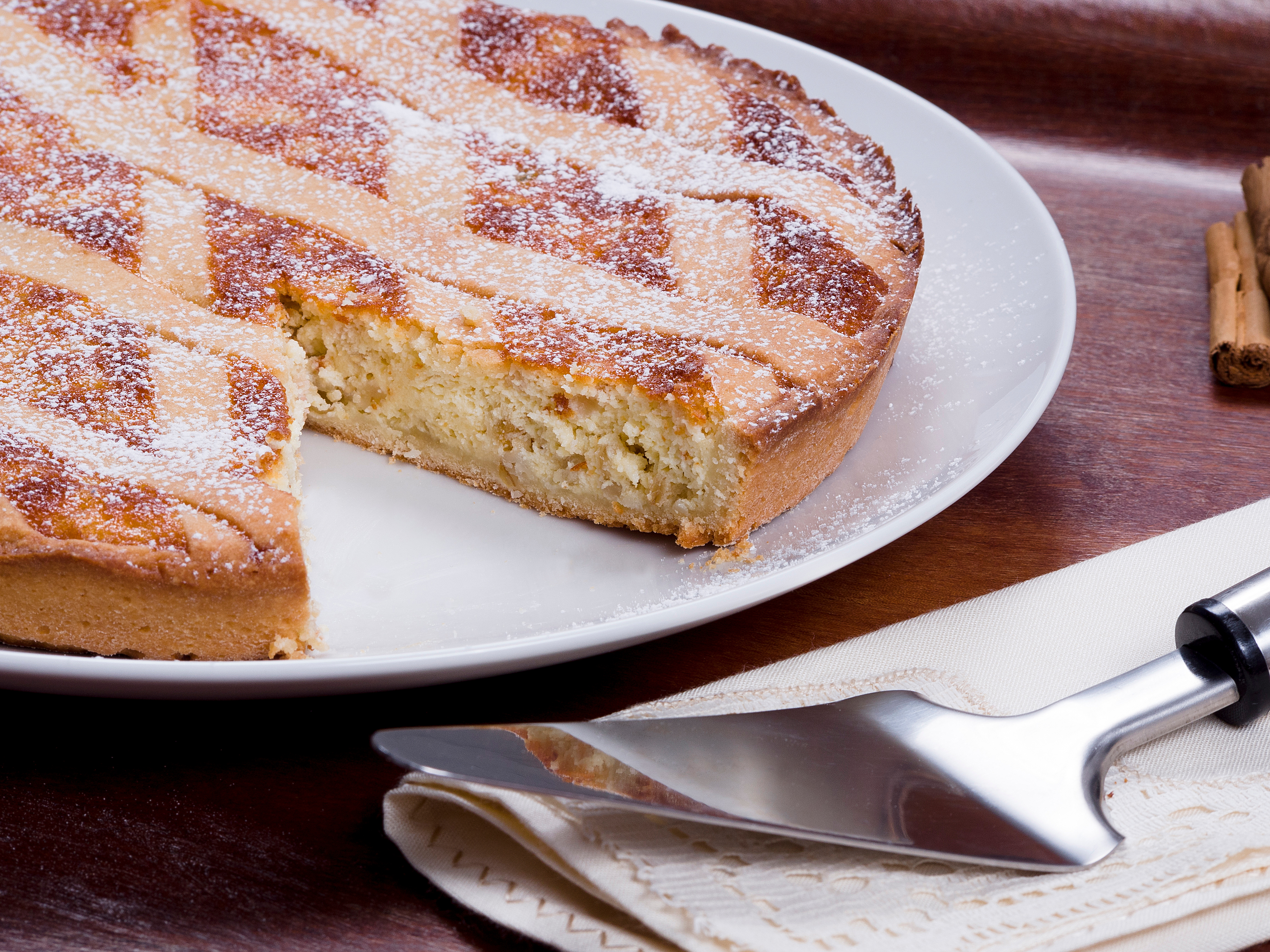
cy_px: 476
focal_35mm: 192
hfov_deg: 10.3
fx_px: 7044
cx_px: 635
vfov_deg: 7.7
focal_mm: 96
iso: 200
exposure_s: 1/160
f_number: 13
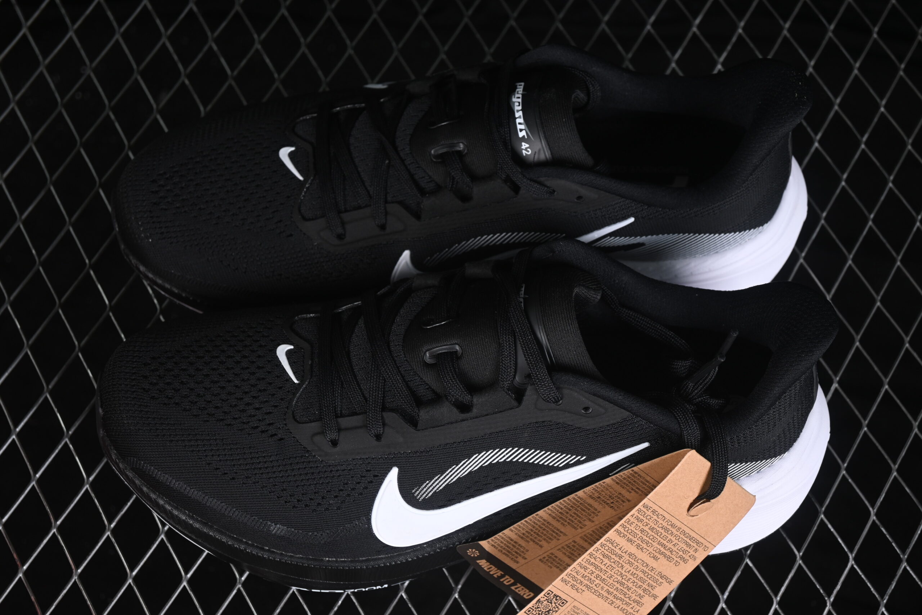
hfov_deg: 27.0
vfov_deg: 18.2
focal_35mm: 75
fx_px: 1921
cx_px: 461
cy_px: 308
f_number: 6.3
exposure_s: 1/60
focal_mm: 50
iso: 160
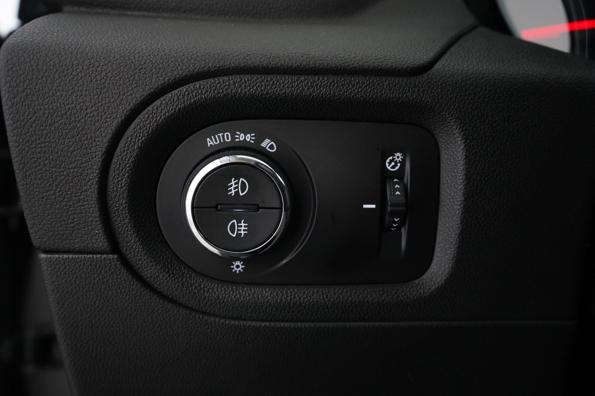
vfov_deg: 38.9
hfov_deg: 55.8
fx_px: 562
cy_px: 198
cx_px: 298
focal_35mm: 34
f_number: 6.3
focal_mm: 34
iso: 12800
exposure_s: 1/50
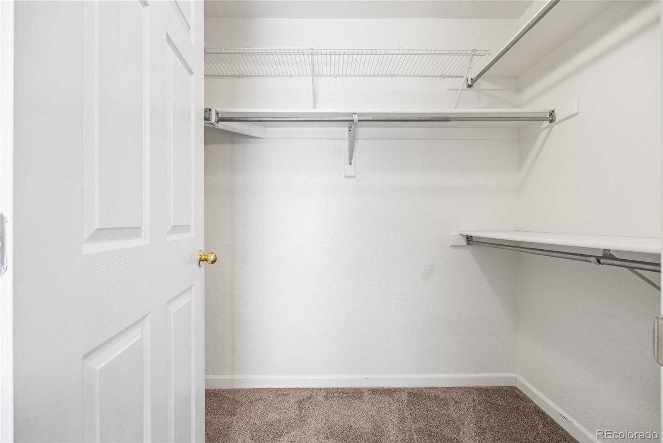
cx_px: 332
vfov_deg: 73.8
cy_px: 222
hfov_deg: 96.7
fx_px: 295
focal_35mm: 16
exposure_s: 1/1.67
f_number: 8
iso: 200
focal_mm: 16
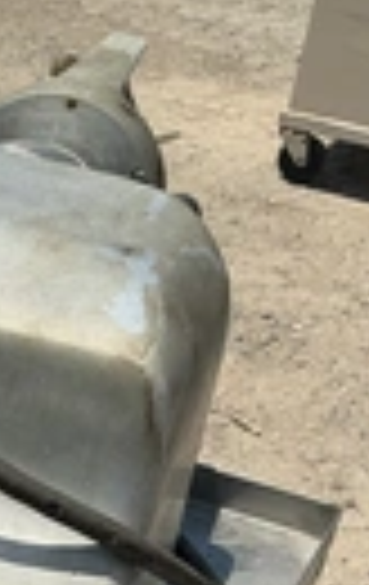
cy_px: 634
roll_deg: -1.9
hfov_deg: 13.1
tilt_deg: -37.5
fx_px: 1455
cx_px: -288
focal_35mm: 91
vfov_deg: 21.6
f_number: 1.8
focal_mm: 3
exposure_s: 1/2227
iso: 25
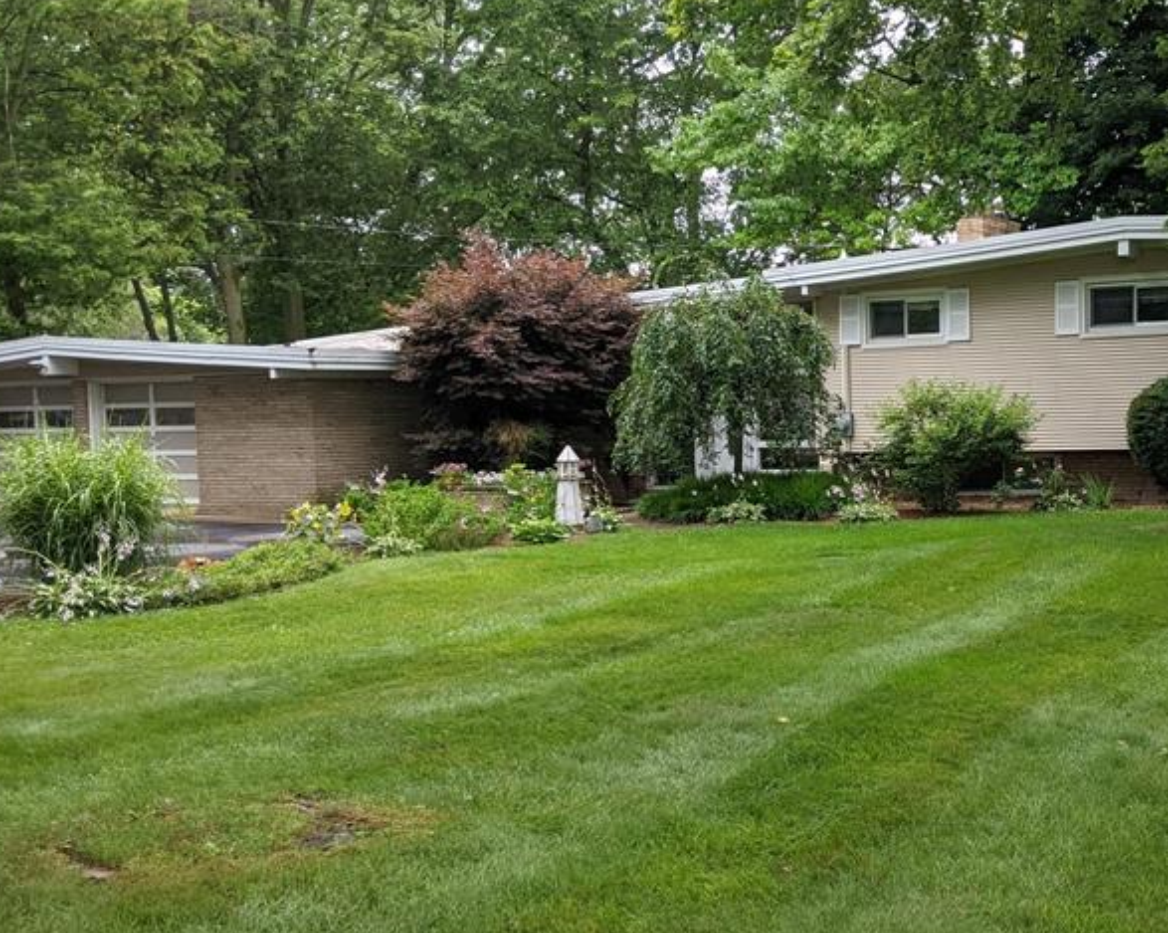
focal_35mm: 46
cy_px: 535
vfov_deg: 32.7
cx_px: 864
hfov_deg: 39.4
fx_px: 1589
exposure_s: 1/125
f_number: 1.8
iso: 45
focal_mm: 4.44
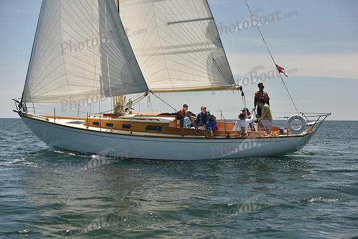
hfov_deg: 28.8
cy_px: 120
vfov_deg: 19.5
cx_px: 179
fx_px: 696
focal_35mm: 70
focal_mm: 70
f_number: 5.6
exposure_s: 1/800
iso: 250
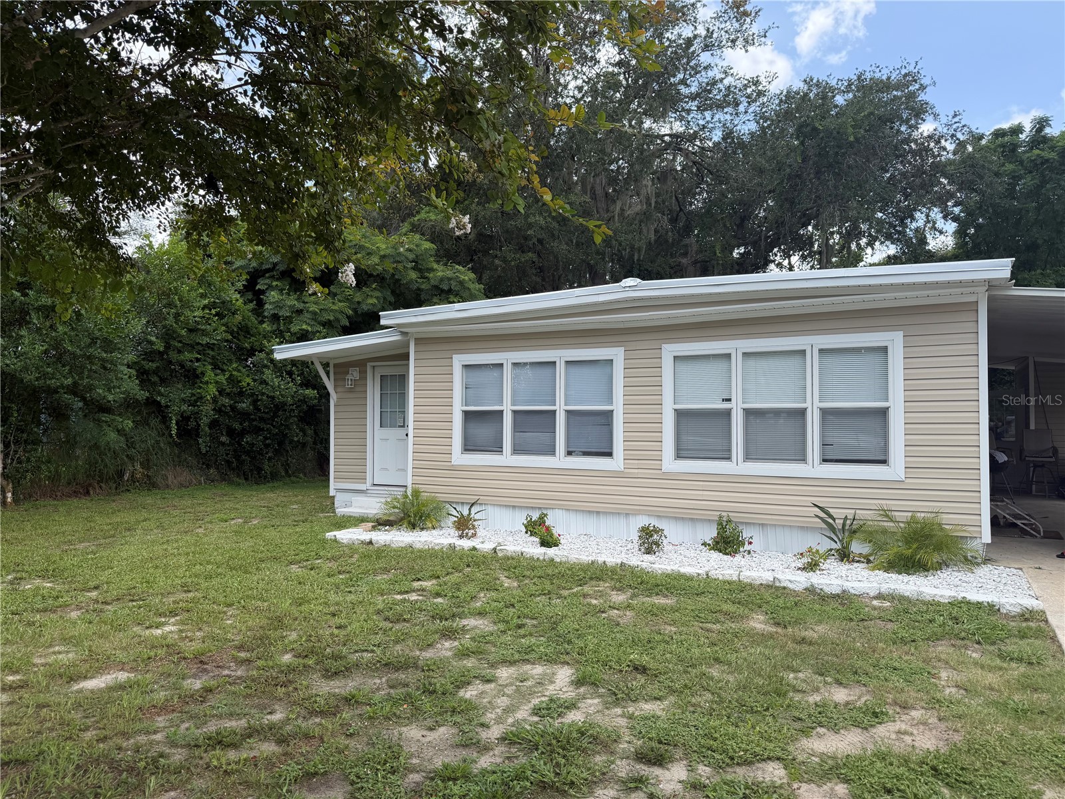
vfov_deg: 56.8
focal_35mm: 24
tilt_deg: +0.0
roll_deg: -0.3
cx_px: 532
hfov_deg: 71.6
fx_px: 738
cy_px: 400
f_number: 1.78
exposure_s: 1/1618
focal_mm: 6.76
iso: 80
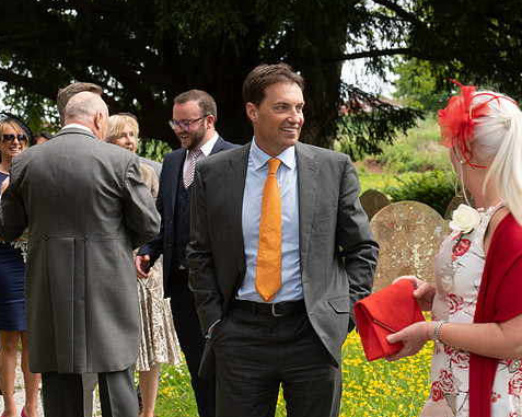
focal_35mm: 137
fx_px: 2115
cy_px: 207
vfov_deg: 11.3
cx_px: 279
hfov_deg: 14.1
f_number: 18
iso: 2000
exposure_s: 1/400
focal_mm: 120
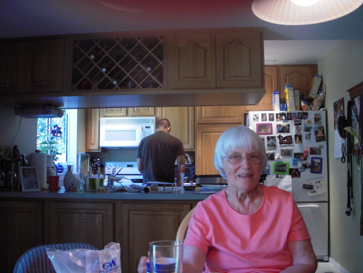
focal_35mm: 38
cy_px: 136
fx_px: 398
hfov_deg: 49.0
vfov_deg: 37.7
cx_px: 182
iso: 200
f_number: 3.3
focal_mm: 6.3
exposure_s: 1/20
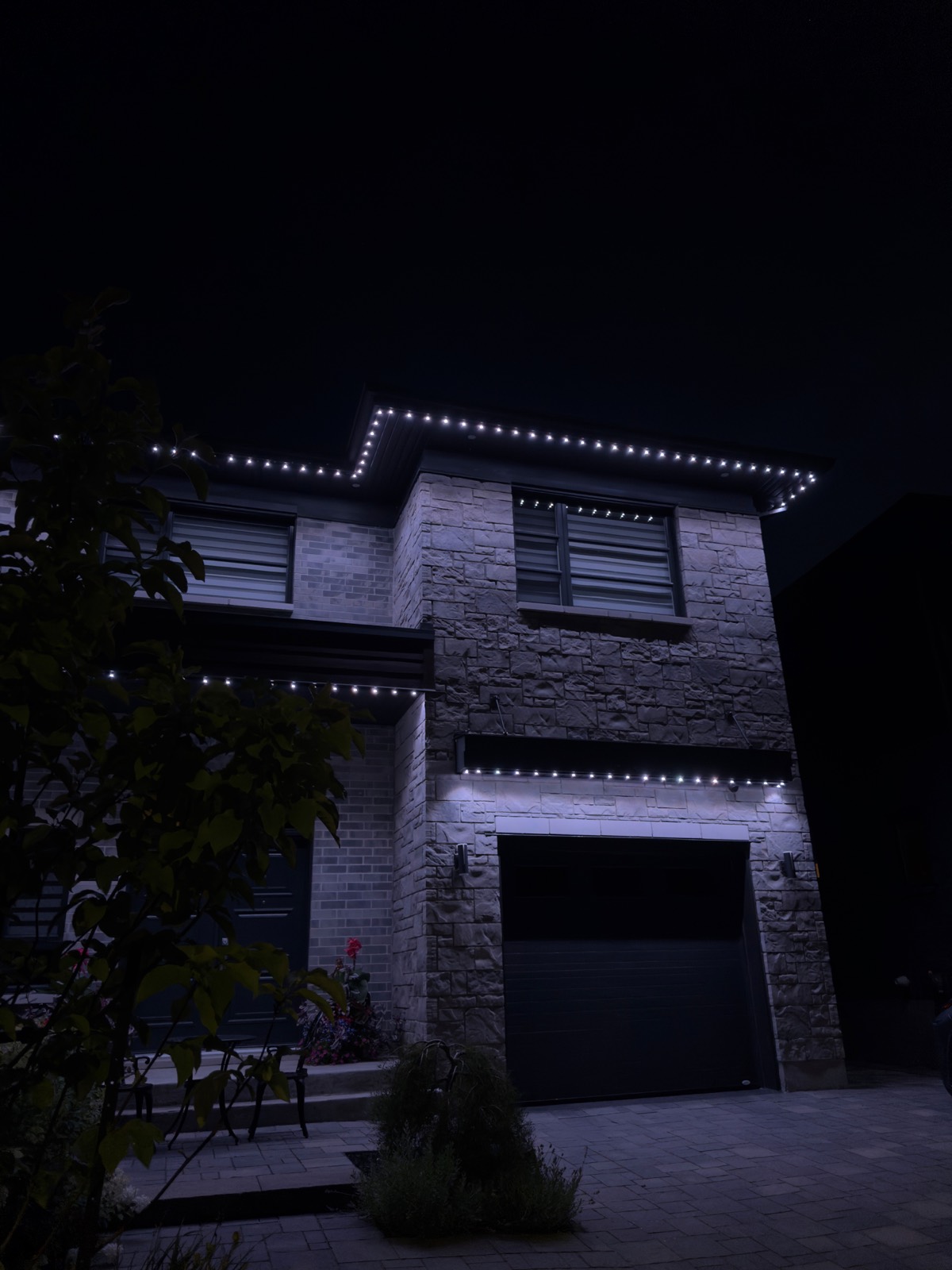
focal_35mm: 24
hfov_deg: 56.8
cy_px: 635
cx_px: 476
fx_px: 880
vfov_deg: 71.6
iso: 640
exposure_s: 1/40
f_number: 1.78
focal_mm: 6.76
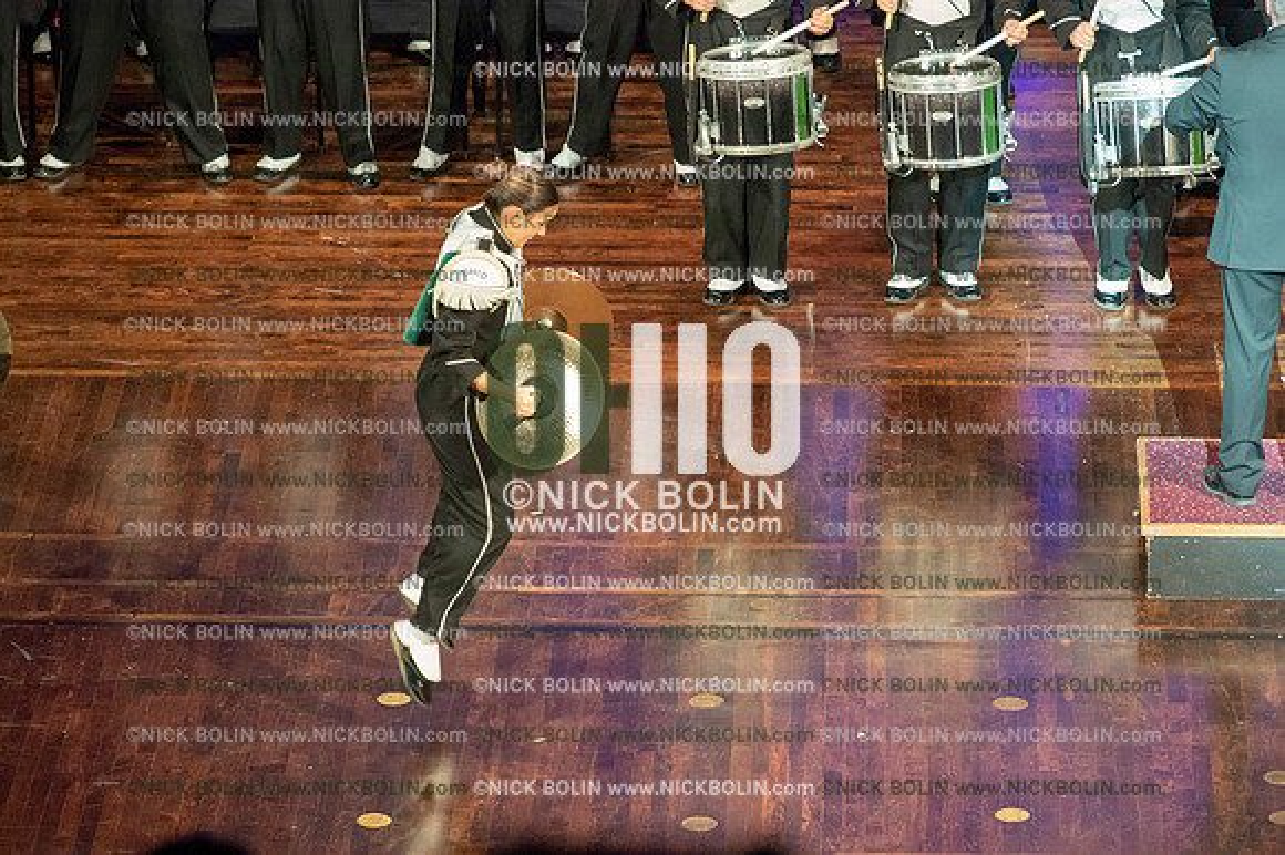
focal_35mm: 210
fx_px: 7491
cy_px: 428
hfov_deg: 9.8
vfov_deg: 6.5
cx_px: 642
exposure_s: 1/200
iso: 8000
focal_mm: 210
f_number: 5.6
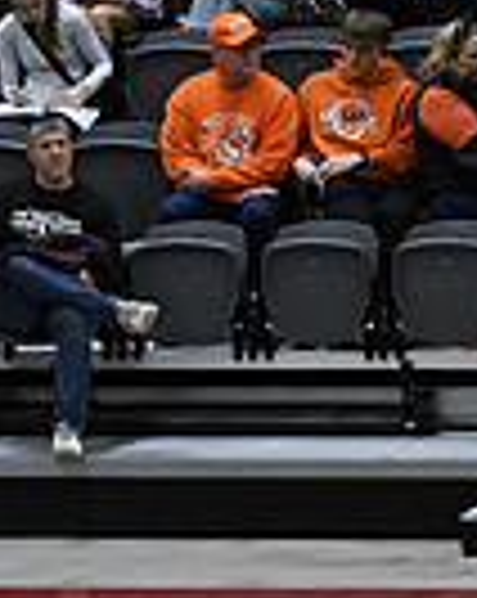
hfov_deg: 3.5
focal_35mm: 431
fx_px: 7623
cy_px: 731
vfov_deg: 4.5
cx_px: 1260
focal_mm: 70
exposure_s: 1/500
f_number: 4
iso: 4000
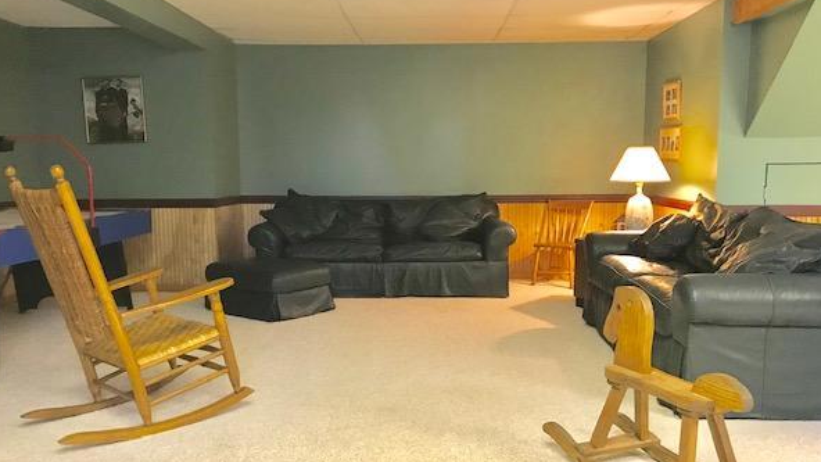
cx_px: 406
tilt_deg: -8.3
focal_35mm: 33
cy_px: 268
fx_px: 718
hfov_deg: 59.5
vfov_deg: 35.6
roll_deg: -0.2
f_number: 1.8
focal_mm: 3.99
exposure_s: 1/15
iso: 64
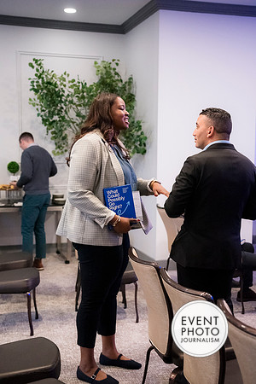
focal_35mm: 46
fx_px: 491
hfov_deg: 29.2
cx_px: 128
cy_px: 192
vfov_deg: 42.7
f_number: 3
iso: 6400
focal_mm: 46
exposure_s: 1/200
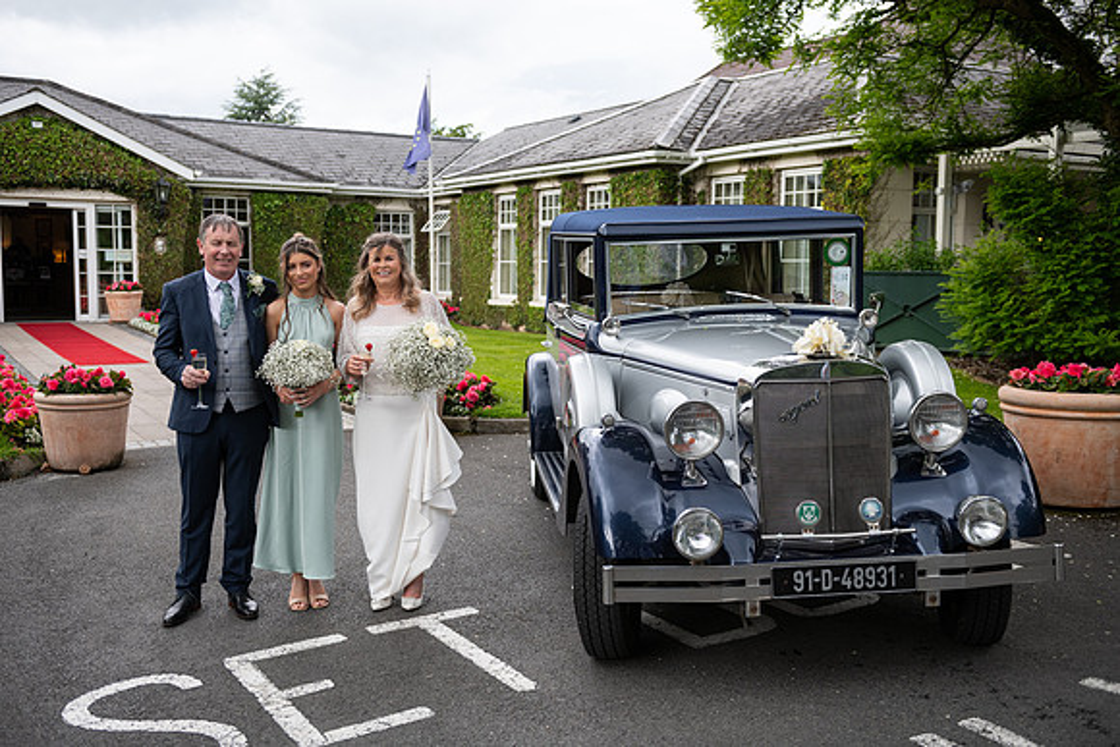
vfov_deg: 36.9
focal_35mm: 36
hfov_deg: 53.1
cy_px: 374
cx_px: 560
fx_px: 1120
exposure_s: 1/800
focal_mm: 36
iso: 320
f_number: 3.5
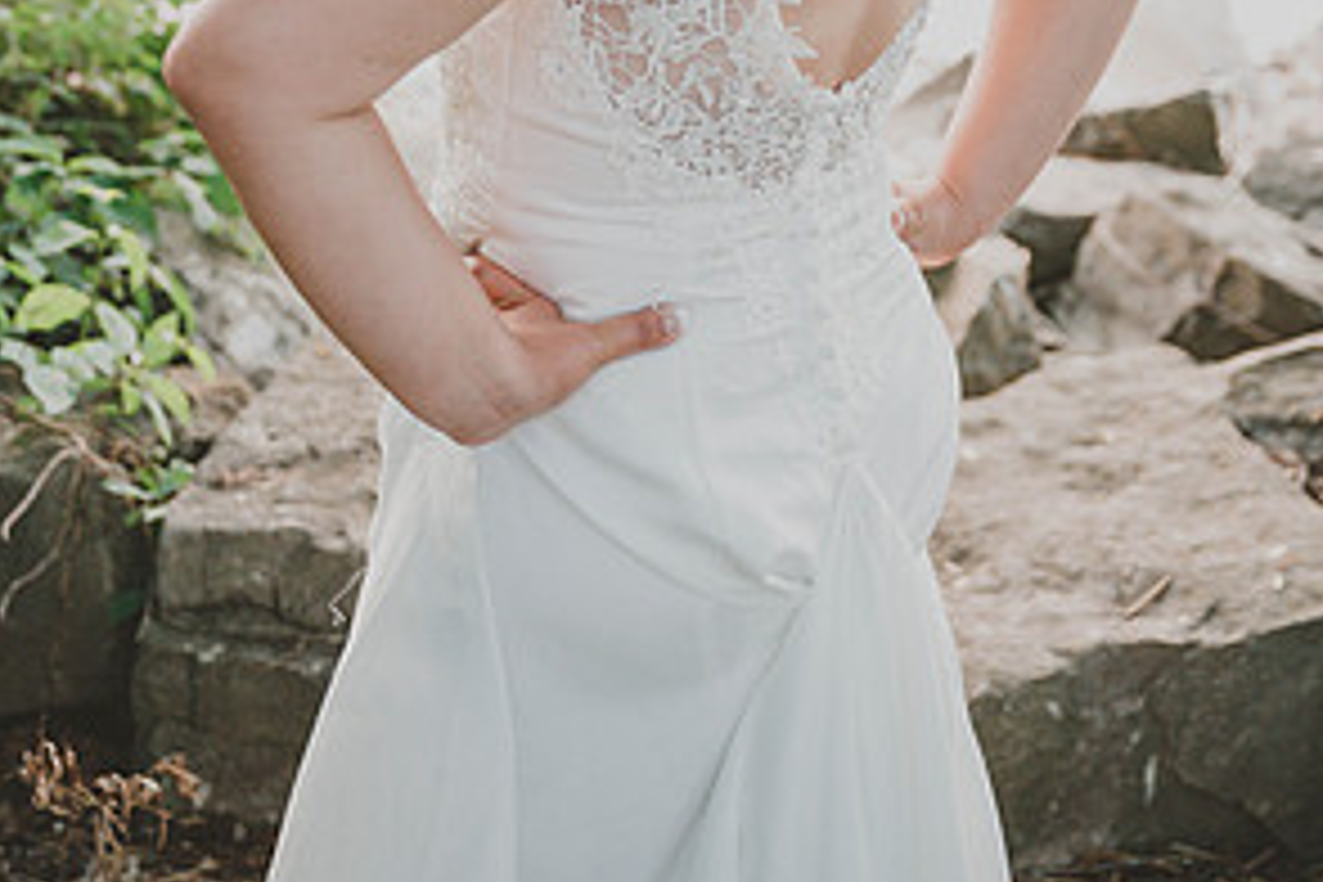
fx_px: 2021
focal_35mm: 55
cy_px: -36
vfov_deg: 23.4
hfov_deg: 36.2
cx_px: 664
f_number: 2.8
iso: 3200
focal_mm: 36
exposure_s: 1/125
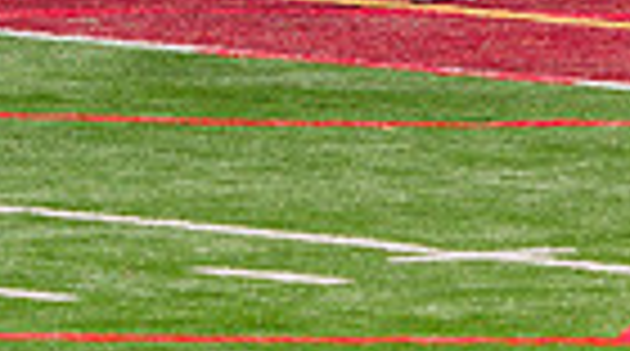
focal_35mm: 1285
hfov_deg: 1.7
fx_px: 21417
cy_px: -110
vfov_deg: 0.9
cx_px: 1264
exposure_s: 1/1600
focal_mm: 295
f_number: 5.6
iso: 400
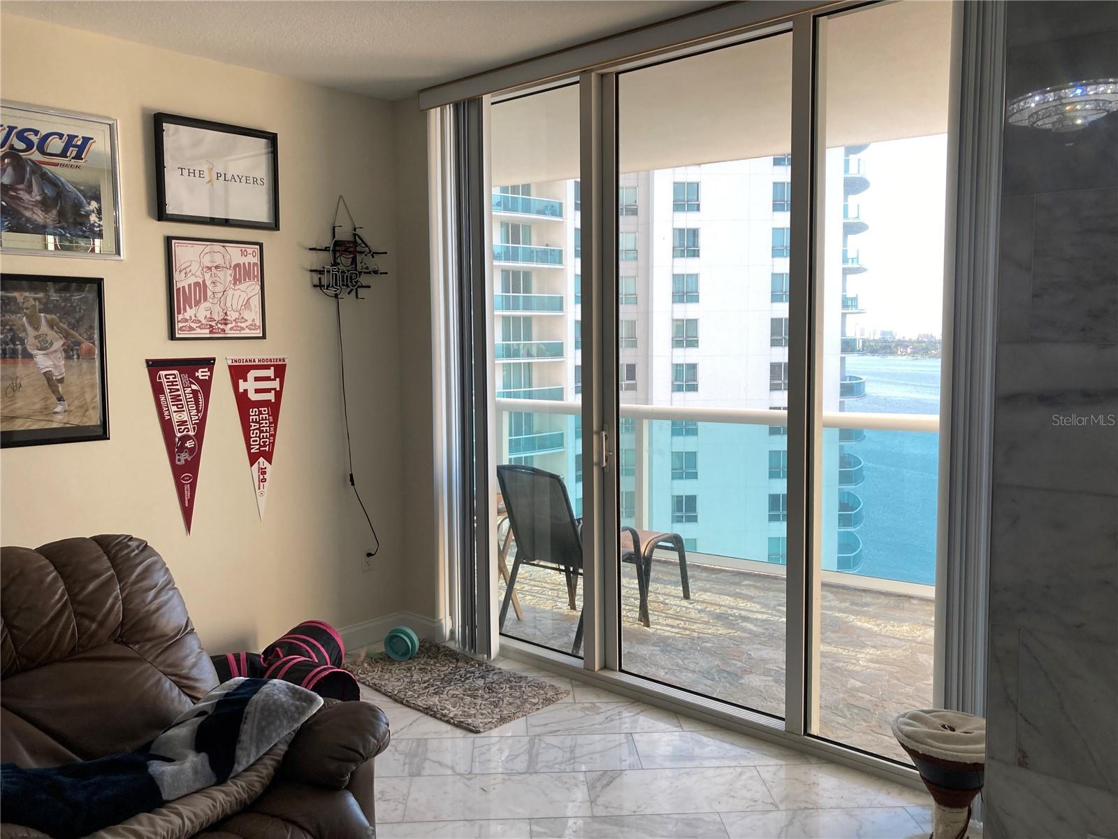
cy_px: 420
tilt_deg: -4.4
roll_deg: -0.8
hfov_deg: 63.4
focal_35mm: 28
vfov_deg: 49.7
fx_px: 904
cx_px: 559
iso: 20
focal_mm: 3.99
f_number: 1.8
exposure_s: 1/122
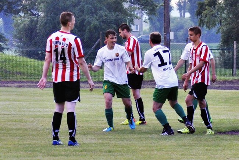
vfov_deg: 12.7
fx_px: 718
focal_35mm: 108
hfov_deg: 18.9
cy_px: 80
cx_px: 120
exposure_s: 1/500
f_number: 4.2
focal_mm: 72
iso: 280
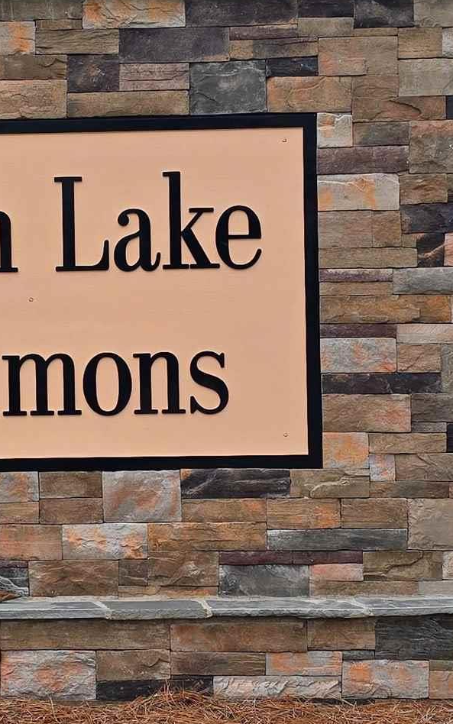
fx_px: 1560
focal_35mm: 79
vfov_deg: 26.1
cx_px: 8
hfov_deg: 16.2
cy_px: 309
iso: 12
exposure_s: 1/583
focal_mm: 6.3
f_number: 1.7
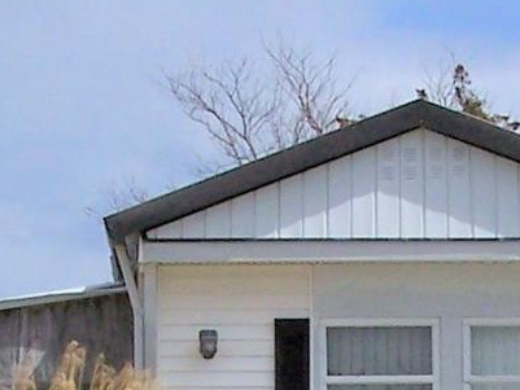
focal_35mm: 194
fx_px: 2915
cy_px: 545
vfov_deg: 7.6
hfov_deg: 10.2
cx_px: 377
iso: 80
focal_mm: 6.3
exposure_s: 1/1000
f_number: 5.6
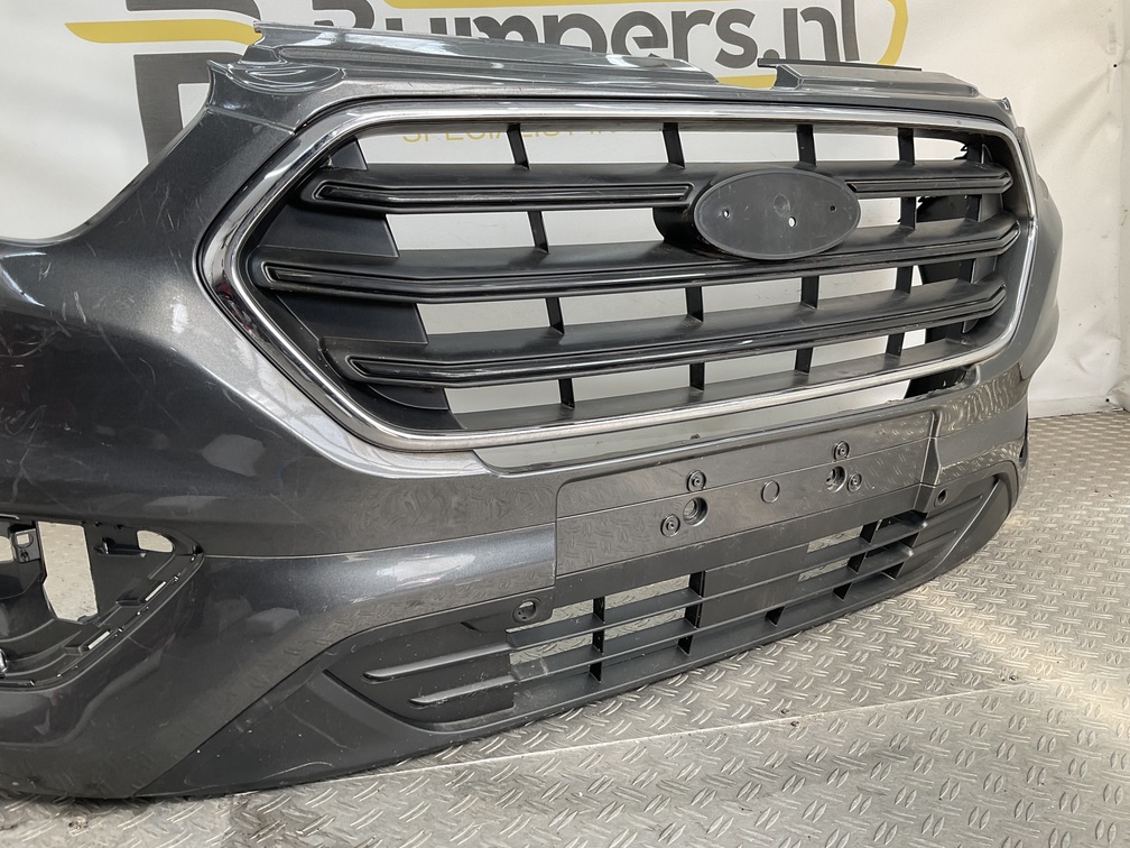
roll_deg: +1.3
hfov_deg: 61.7
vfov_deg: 48.2
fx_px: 947
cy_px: 424
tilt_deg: -11.5
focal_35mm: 29
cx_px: 565
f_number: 1.8
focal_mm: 3
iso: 16
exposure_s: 1/102
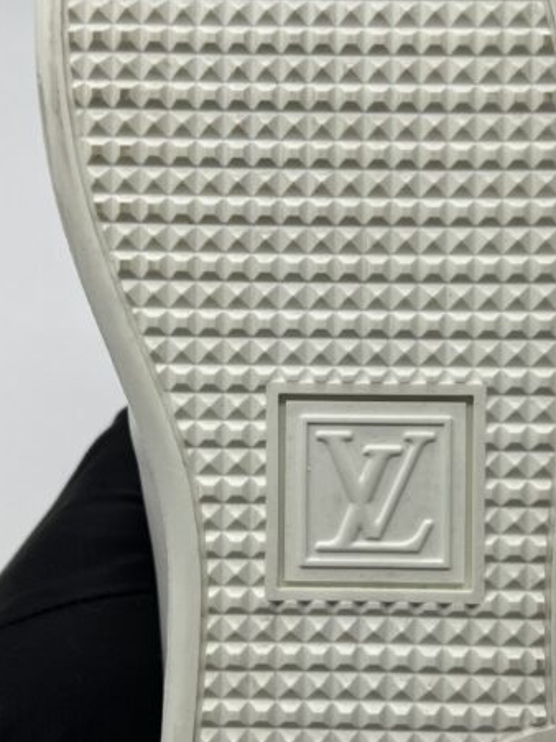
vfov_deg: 32.6
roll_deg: +3.7
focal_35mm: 59
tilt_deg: -41.5
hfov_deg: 24.8
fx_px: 1264
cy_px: 433
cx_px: 334
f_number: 1.5
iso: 50
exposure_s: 1/377
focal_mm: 5.7
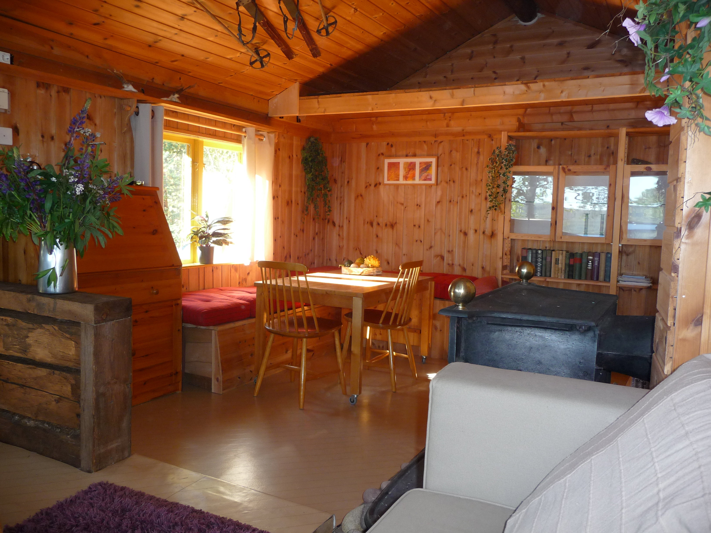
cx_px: 356
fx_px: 575
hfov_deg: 63.4
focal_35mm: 28
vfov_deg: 49.7
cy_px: 266
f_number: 3.3
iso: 125
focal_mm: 4.7
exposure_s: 1/30
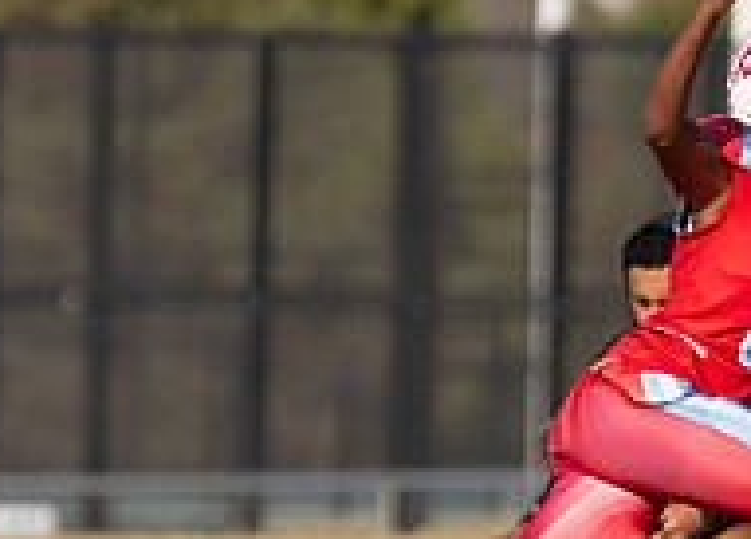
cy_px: 334
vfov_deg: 0.9
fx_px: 34709
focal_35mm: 1625
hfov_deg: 1.2
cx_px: 716
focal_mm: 200
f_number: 3.2
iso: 125
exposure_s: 1/3200
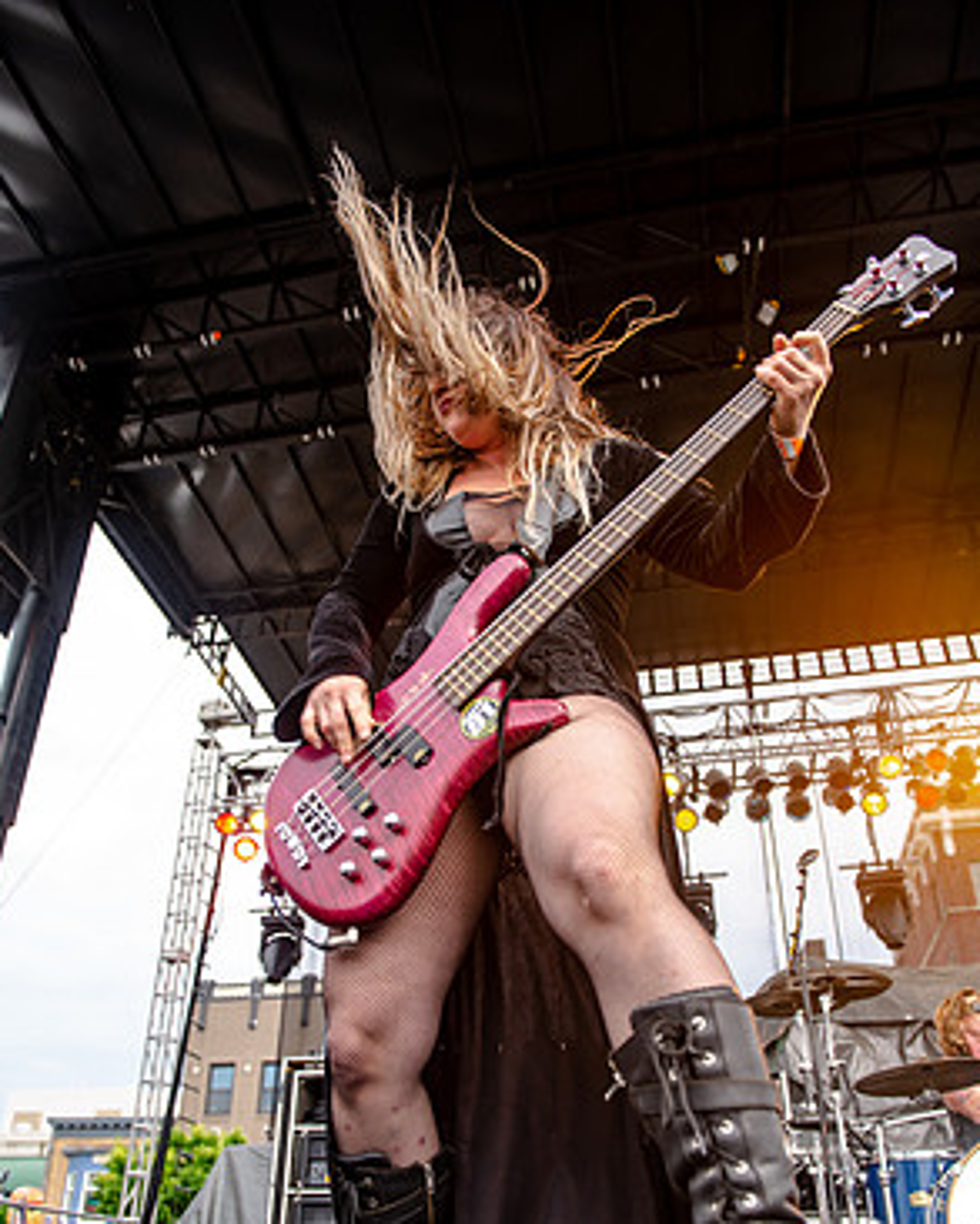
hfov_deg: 48.5
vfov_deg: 58.3
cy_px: 736
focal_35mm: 30
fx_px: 1087
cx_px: 492
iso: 200
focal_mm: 26
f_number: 3.2
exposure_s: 1/320
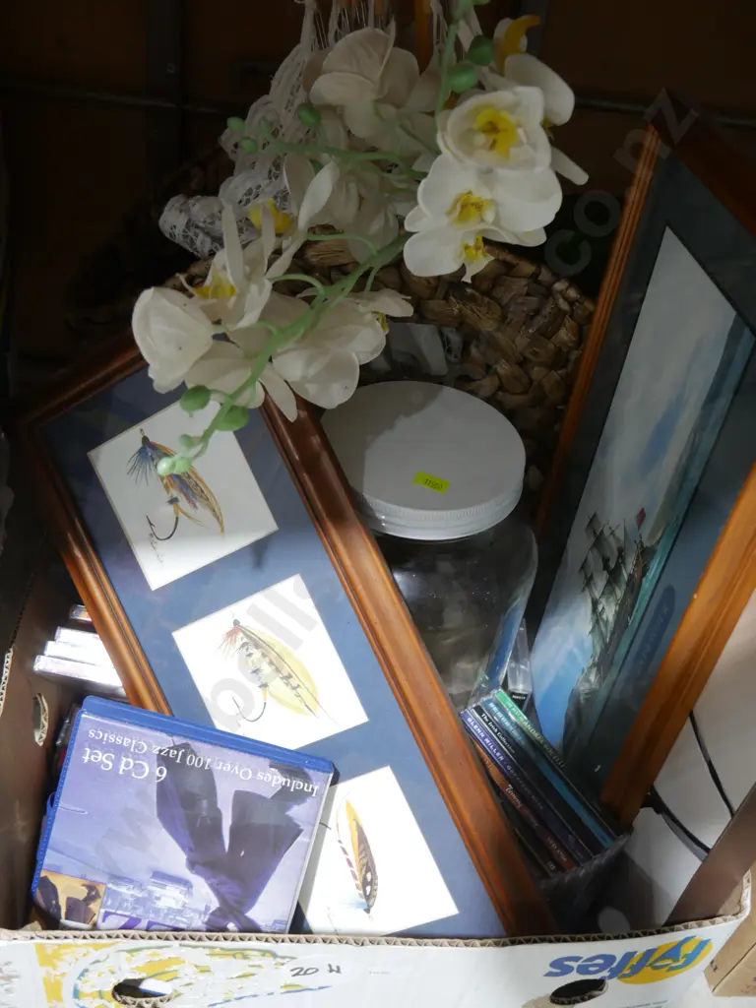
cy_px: 504
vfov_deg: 60.0
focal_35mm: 30
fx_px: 874
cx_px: 378
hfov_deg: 46.8
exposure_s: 1/60
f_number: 3.6
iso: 800
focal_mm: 15
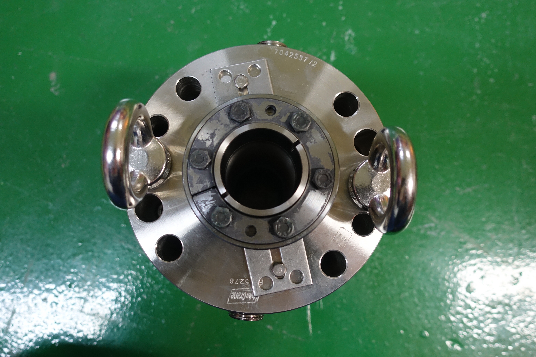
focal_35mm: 31
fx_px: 462
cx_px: 268
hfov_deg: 60.3
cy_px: 178
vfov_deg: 42.3
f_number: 2.5
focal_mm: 11.33
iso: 800
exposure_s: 1/25
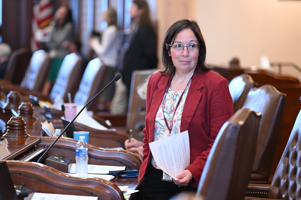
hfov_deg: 13.7
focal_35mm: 150
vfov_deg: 9.1
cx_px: 150
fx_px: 1254
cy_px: 100
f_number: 2.8
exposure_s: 1/200
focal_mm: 150
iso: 3200
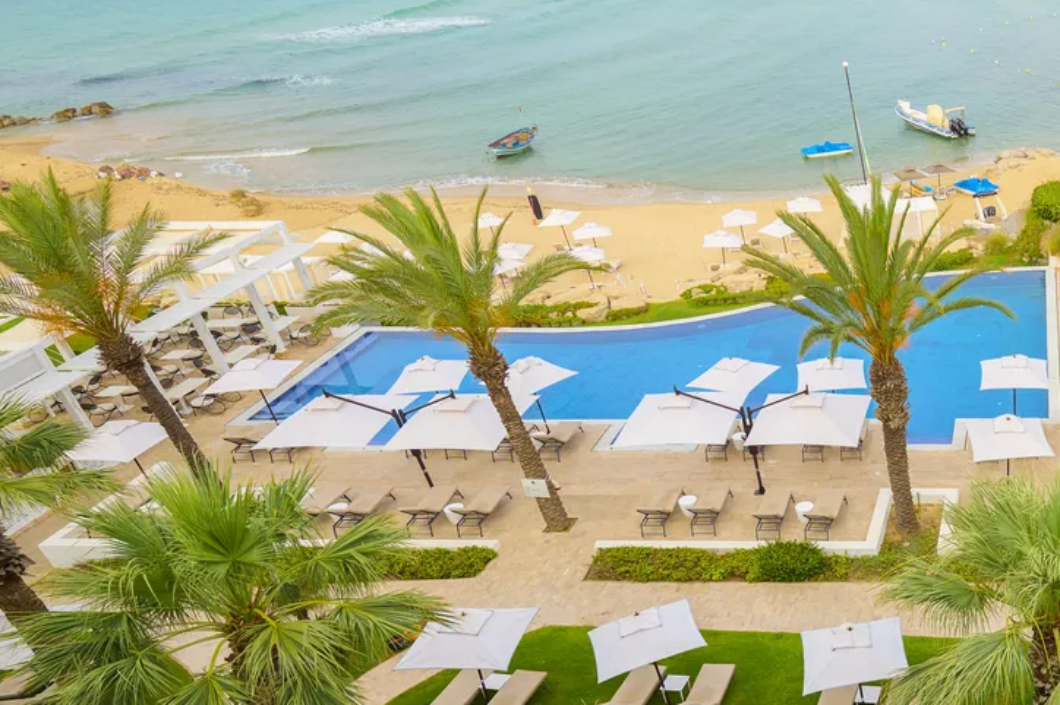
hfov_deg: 47.8
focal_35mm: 34
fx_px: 1001
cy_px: 559
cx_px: 1022
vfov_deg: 37.5
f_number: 6.3
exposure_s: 1/125
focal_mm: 16
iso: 100
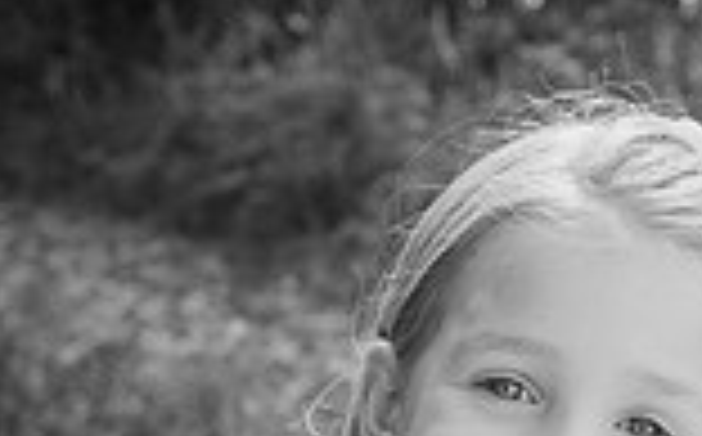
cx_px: 634
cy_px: 456
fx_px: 1738
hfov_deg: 22.3
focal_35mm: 91
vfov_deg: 14.1
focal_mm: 24
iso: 200
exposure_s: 1/640
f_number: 3.5
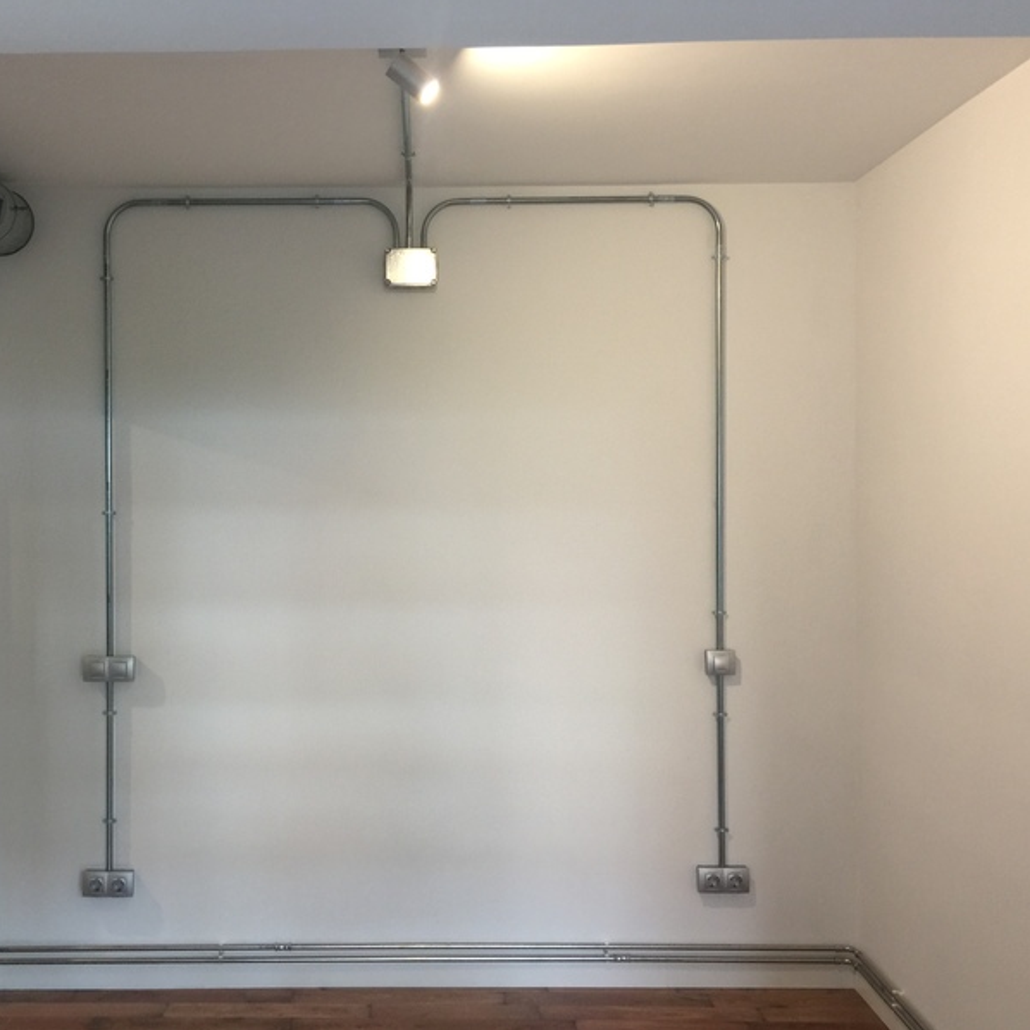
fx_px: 1178
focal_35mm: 35
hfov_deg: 46.9
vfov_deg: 47.2
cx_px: 412
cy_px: 506
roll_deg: -0.5
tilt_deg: -1.8
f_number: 2.2
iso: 64
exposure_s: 1/17
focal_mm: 4.15
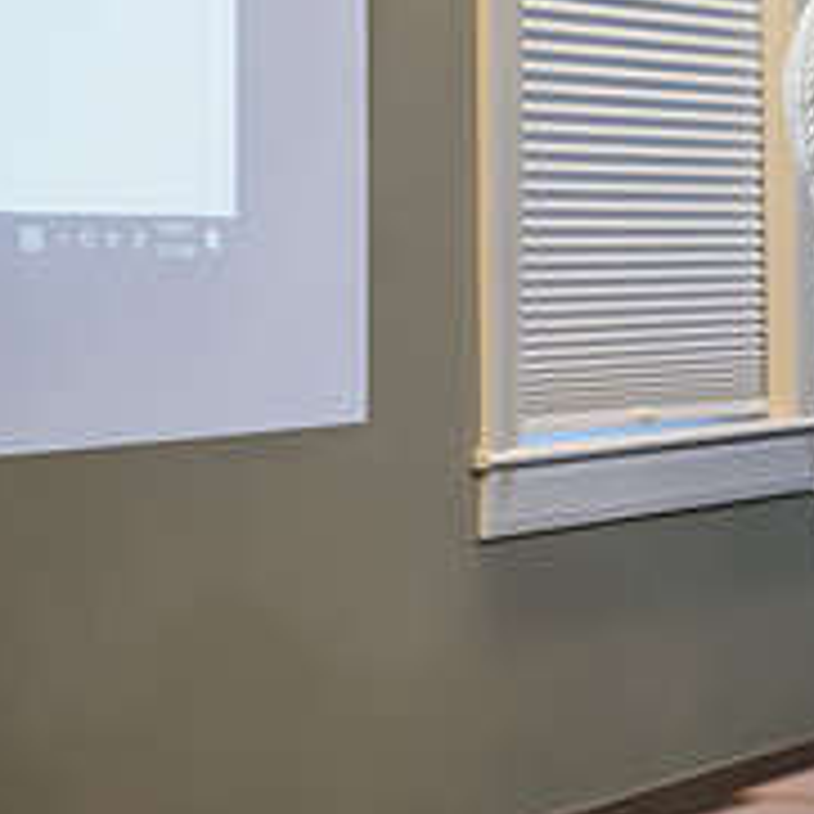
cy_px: 182
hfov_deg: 12.0
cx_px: 994
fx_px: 3778
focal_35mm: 142
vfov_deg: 12.3
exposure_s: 1/200
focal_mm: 52
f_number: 3.2
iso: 1250
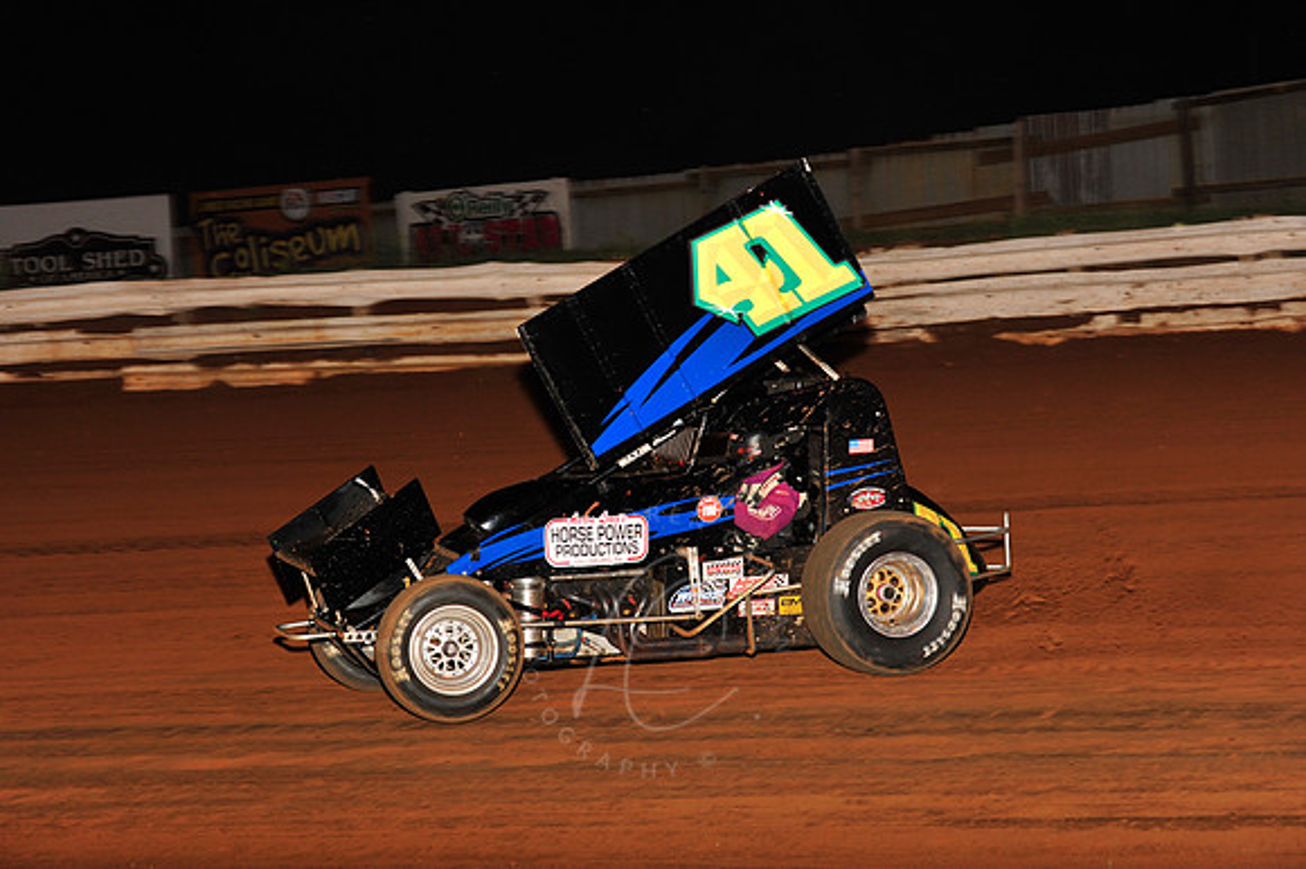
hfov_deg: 22.2
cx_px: 653
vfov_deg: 14.8
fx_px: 3336
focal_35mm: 92
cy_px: 434
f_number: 6.3
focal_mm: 92
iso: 800
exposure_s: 1/320
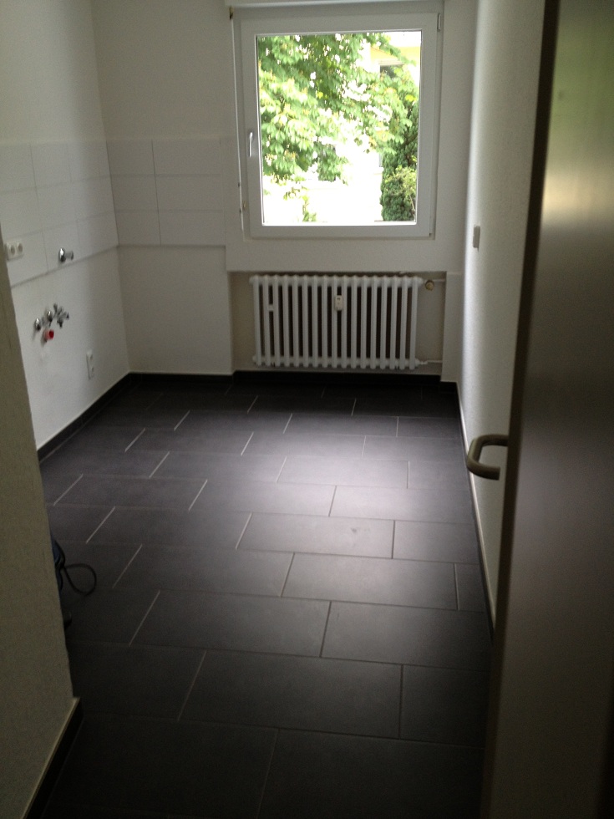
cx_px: 307
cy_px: 410
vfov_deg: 52.6
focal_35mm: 35
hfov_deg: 40.7
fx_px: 828
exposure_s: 1/20
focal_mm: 4.28
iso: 80
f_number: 2.4
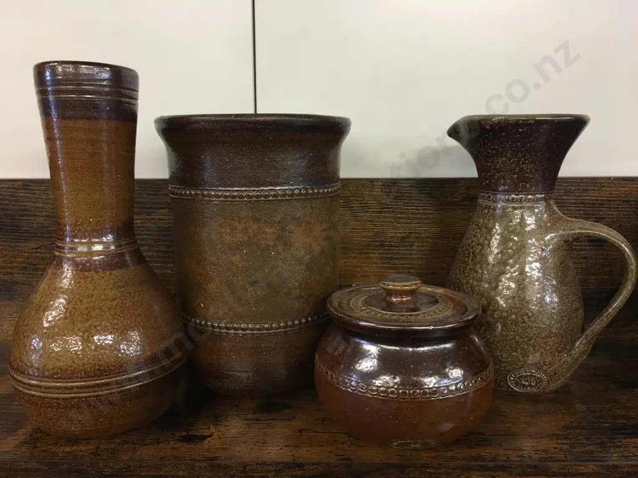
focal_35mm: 29
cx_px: 319
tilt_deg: -7.7
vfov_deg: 48.2
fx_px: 534
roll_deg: -1.0
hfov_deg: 61.7
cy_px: 239
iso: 40
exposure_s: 1/17
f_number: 2.2
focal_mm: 4.15
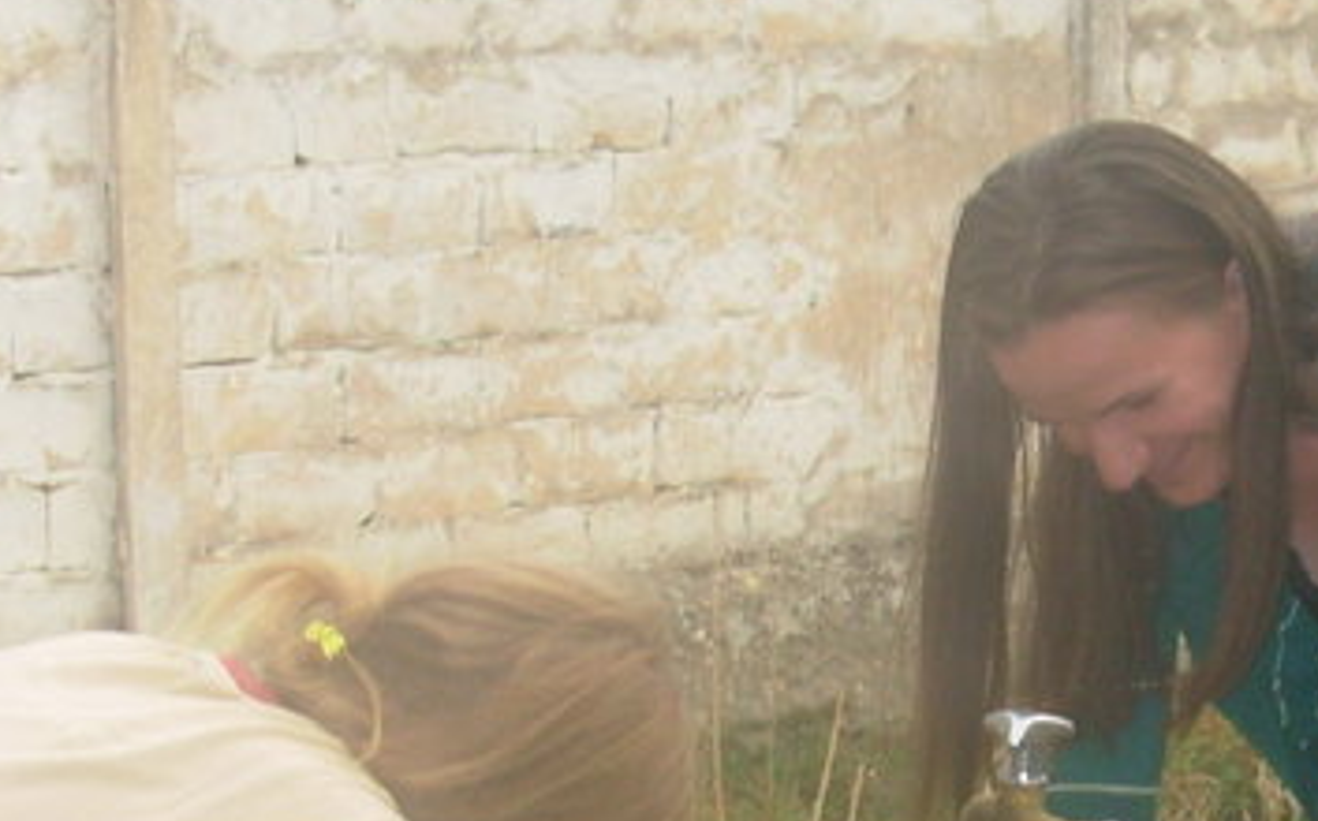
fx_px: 4199
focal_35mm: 117
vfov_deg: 11.0
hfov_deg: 17.6
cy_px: 870
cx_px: 1191
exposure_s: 1/78.3
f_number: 2.9
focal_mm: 6.3
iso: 50
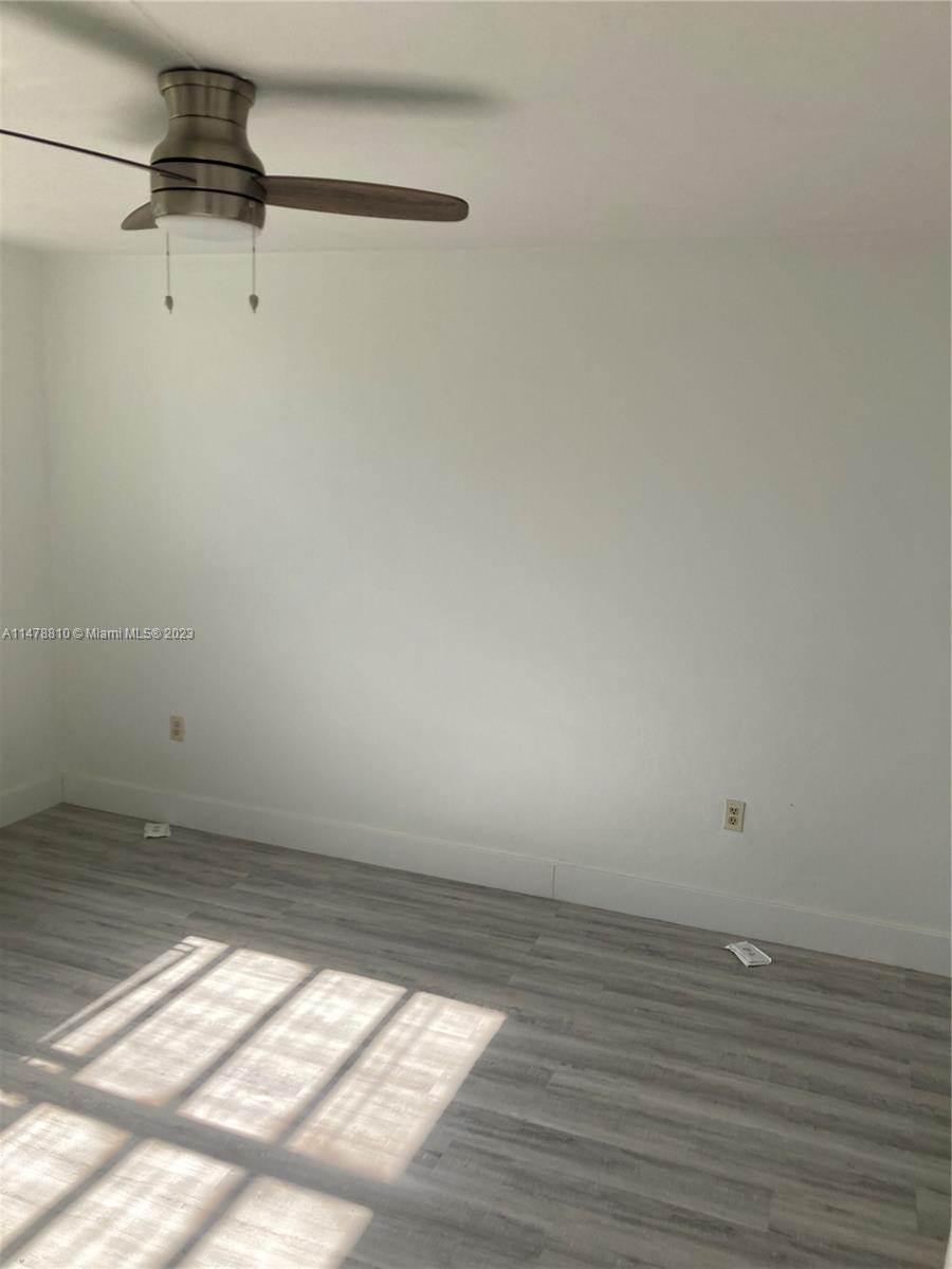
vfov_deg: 63.4
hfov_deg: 49.7
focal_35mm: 28
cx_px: 476
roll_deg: -2.8
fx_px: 1027
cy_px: 634
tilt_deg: -10.6
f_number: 1.8
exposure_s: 1/716
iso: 20
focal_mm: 3.99
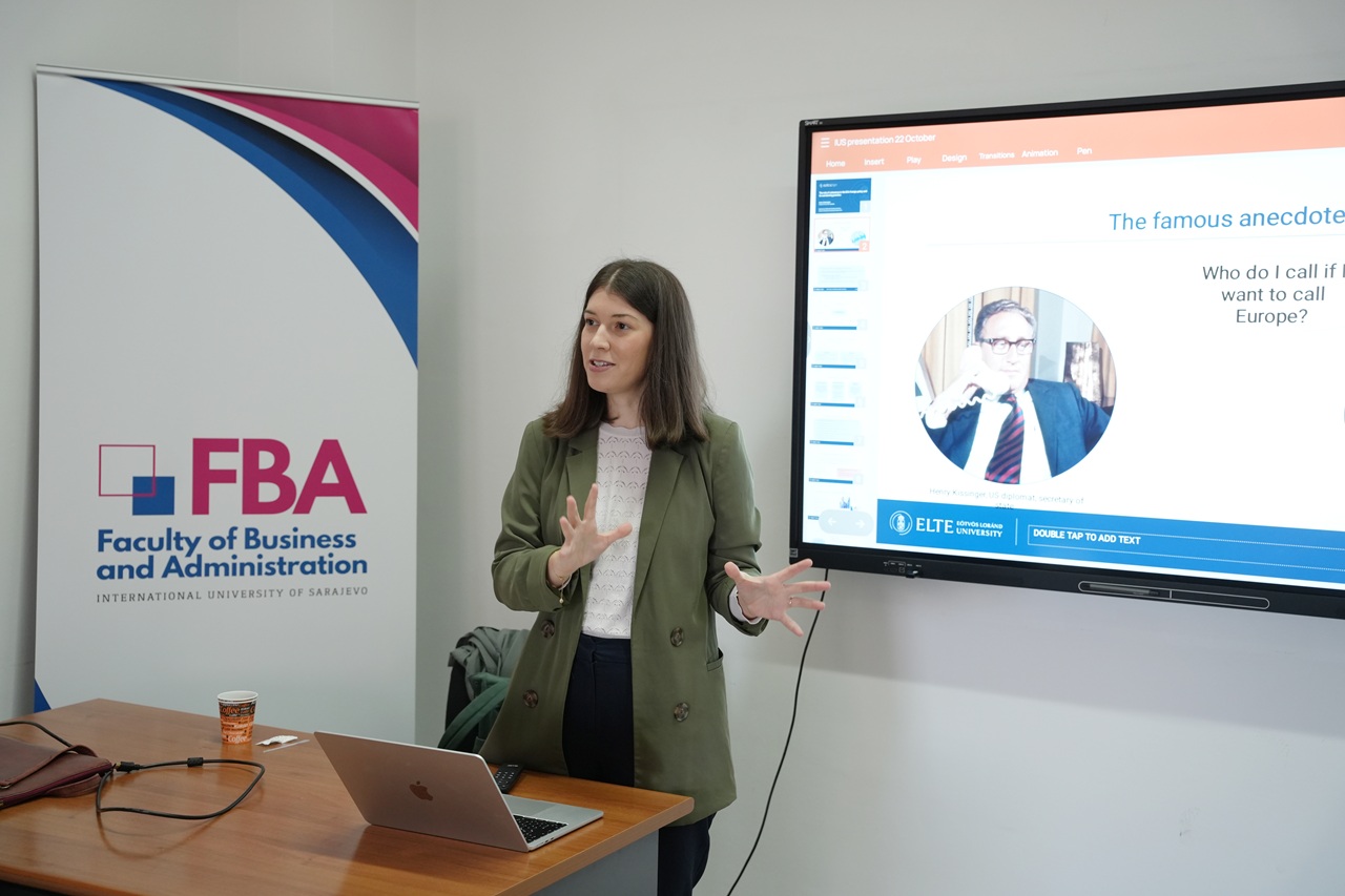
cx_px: 672
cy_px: 448
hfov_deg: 44.9
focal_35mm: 44
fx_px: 1629
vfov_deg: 30.8
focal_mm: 43.6
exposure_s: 1/125
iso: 1250
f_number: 4
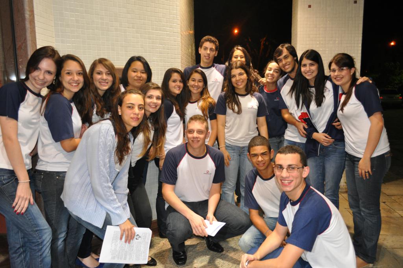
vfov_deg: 43.5
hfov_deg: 62.0
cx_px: 202
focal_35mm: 30
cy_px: 134
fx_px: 335
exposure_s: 1/60
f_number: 3.8
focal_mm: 20
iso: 800
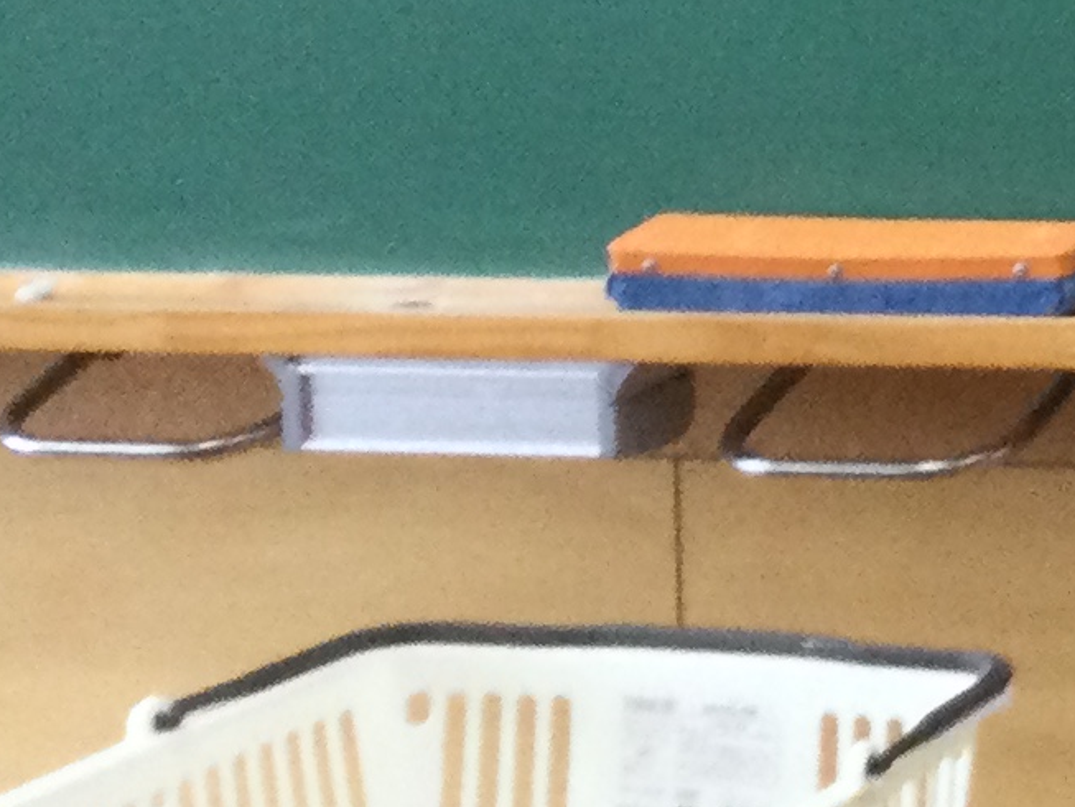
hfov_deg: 11.3
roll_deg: -0.5
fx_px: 4814
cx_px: 2297
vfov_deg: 9.1
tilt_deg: -3.9
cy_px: -688
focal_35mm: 155
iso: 32
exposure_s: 1/30
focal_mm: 3.3
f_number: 2.4
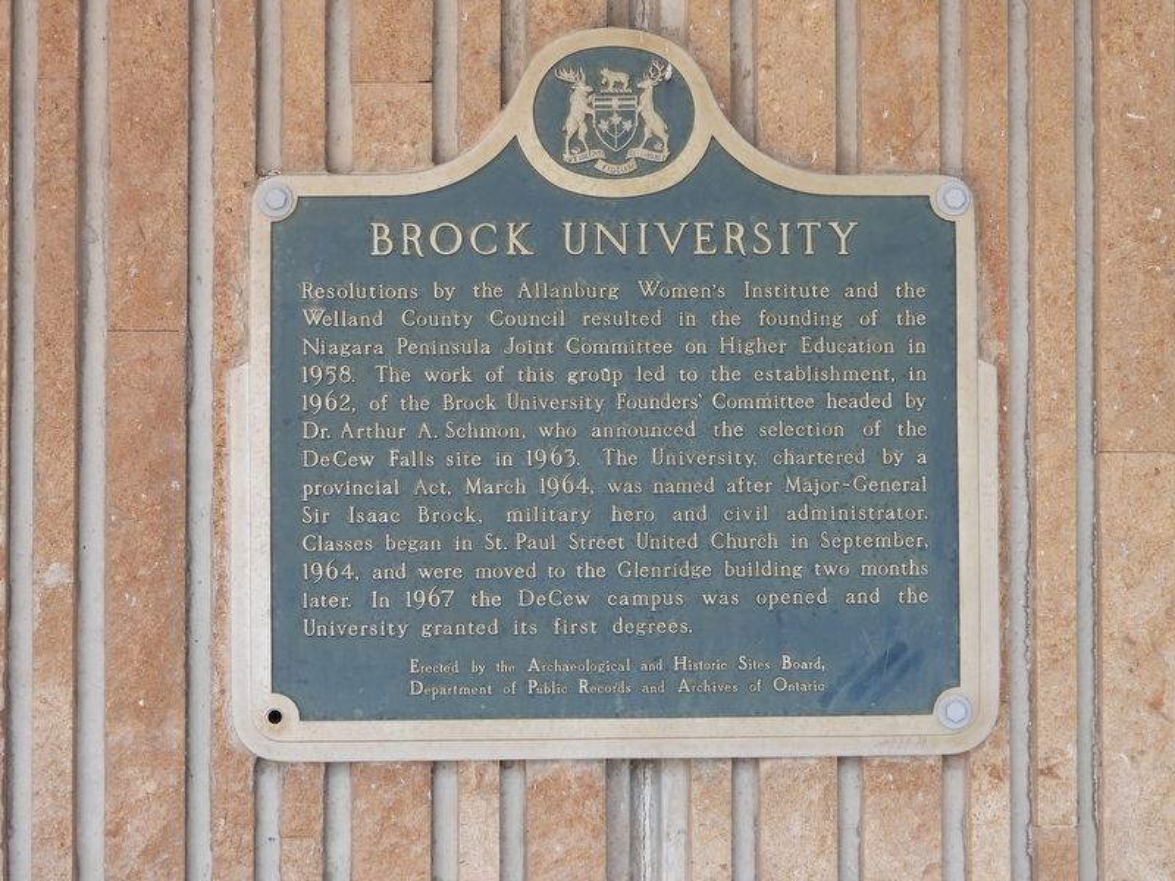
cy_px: 440
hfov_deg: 18.7
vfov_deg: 14.1
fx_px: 3564
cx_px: 588
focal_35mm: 105
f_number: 4
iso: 100
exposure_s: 1/80
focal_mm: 18.9
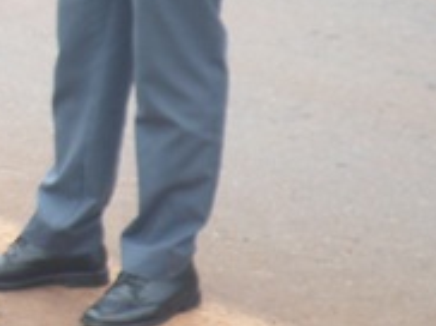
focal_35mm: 208
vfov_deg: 7.1
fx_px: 2616
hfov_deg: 9.2
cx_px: -304
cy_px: 1
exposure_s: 1/250
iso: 80
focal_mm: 9.7
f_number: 3.6
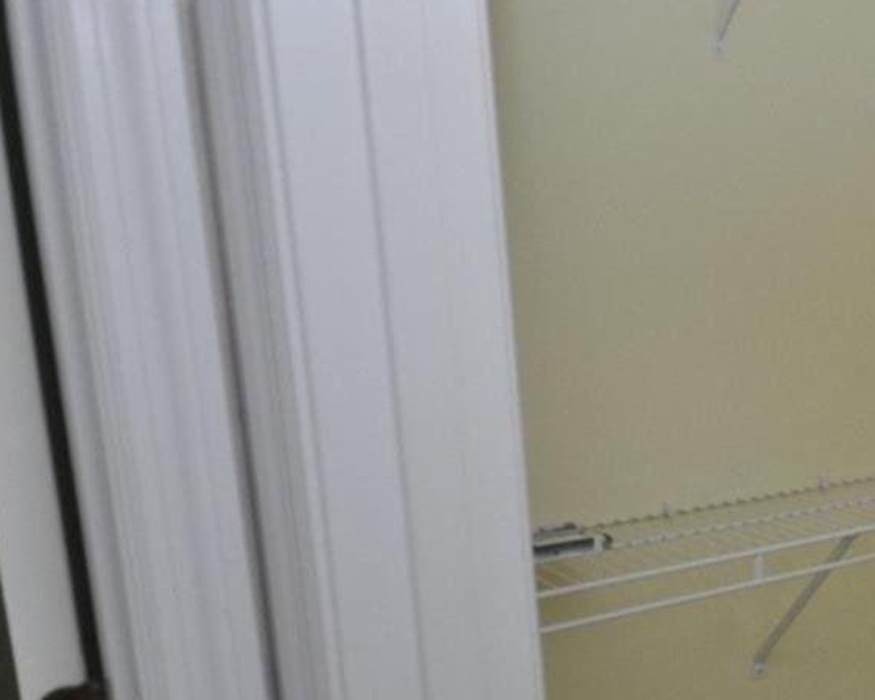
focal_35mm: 40
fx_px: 1036
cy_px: 418
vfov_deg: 37.2
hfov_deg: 36.3
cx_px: 1029
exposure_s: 1/60
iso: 800
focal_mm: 10
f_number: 4
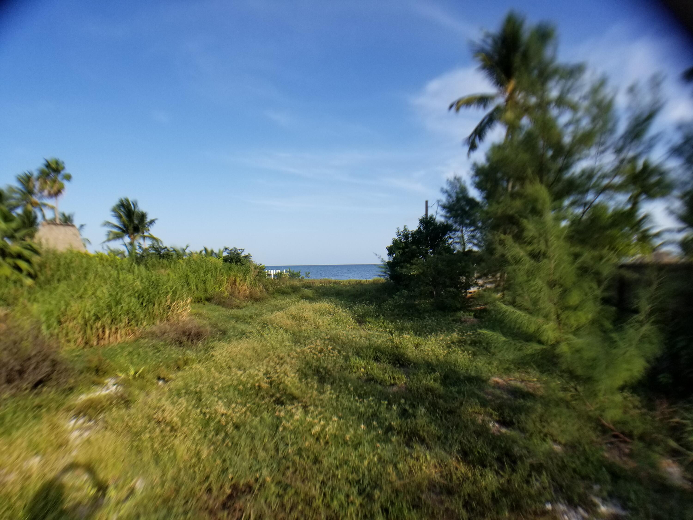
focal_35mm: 26
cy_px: 260
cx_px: 346
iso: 50
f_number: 1.7
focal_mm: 4.3
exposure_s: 1/1952
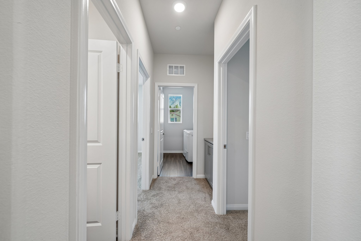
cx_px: 180
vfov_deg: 85.4
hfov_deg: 108.3
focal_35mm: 13
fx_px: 130
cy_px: 120
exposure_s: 1/25
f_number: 8
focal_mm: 13
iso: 400
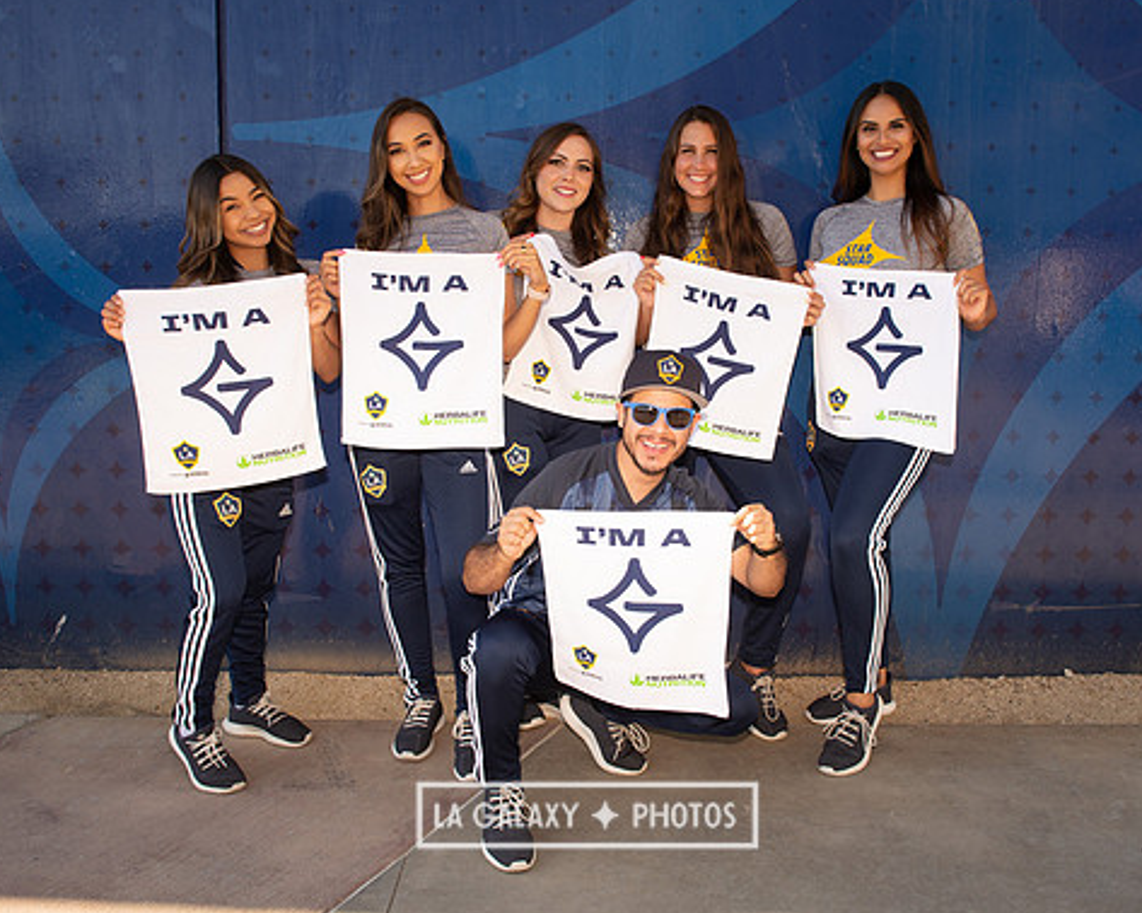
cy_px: 423
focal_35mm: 31
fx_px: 1047
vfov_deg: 47.0
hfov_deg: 57.2
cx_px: 602
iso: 200
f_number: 5.6
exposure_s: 1/320
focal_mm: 24
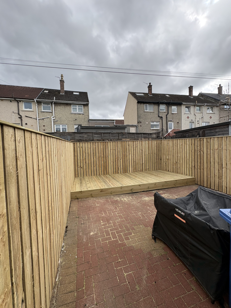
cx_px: 116
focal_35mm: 14
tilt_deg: -1.9
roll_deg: +1.3
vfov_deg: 102.1
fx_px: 125
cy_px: 154
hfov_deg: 85.7
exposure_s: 1/473
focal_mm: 2.22
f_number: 2.2
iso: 40
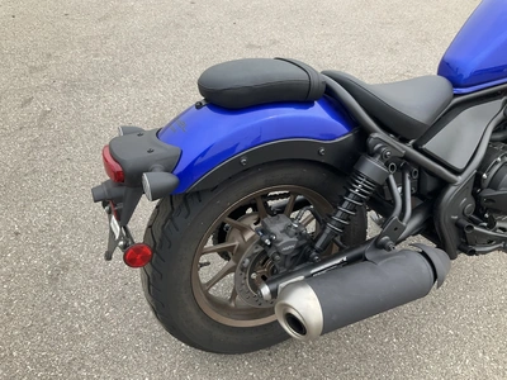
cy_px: 190
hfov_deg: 61.7
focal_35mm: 29
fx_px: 425
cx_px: 254
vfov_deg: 48.2
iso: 25
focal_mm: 3
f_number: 1.8
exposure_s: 1/486
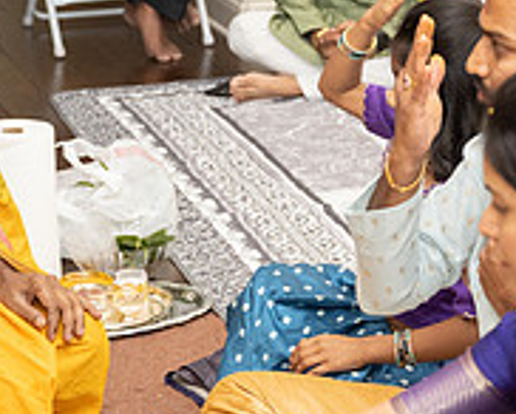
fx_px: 2033
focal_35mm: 133
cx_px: 422
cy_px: 18
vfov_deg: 11.5
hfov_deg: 14.4
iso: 1000
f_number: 3.2
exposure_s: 1/160
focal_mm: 43
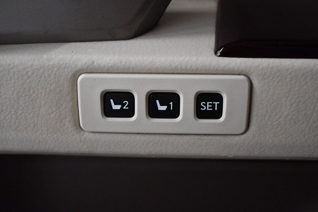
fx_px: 424
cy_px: 106
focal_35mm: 48
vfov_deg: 28.1
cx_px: 159
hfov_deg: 41.1
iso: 3200
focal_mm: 32
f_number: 4.8
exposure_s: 1/100
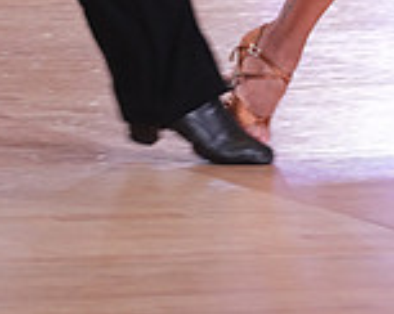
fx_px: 3936
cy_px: -430
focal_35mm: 338
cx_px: 135
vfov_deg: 4.5
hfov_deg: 5.7
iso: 2500
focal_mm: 95
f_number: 5.6
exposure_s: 1/200
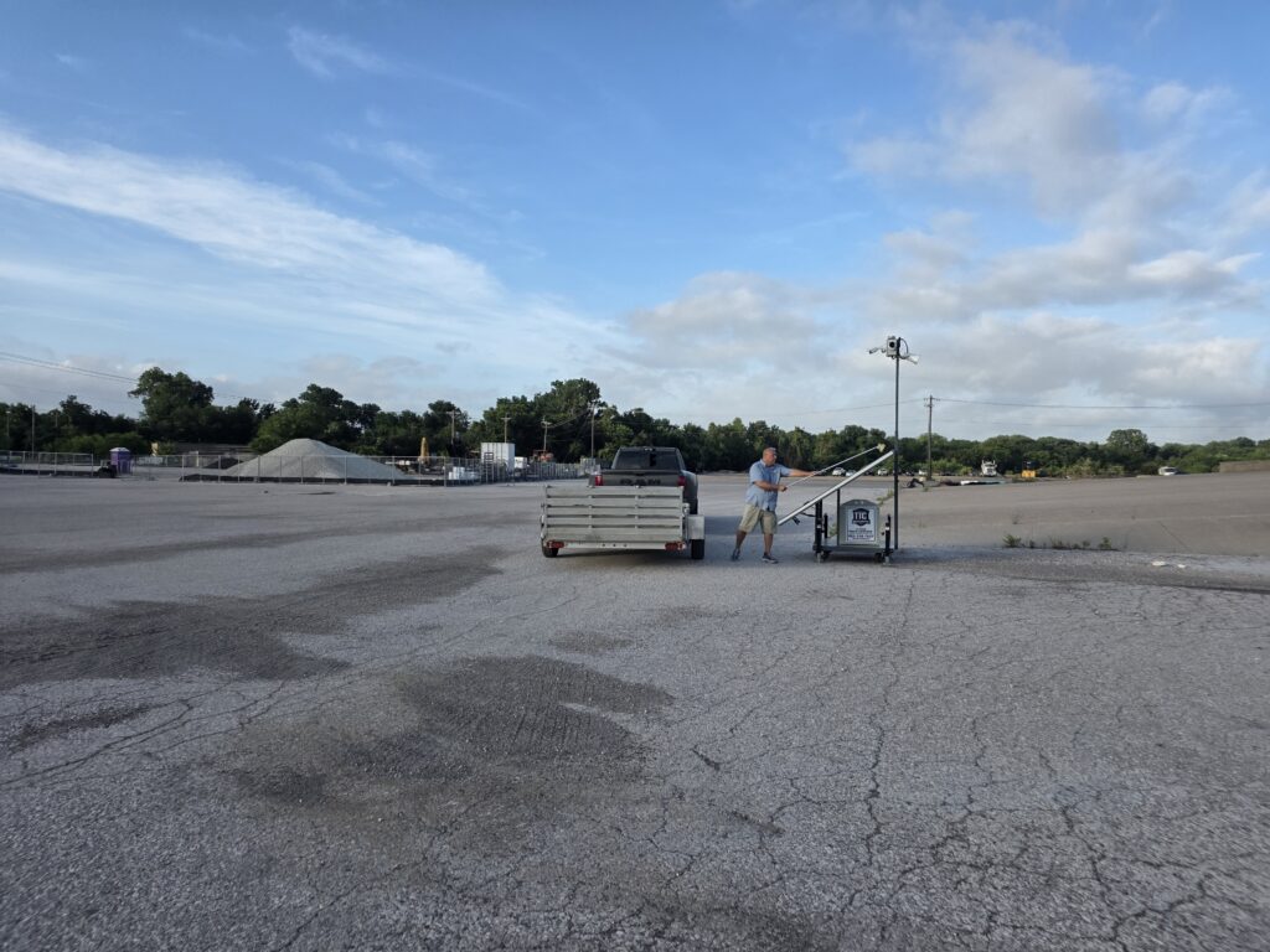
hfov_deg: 73.9
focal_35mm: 23
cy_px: 476
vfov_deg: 58.9
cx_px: 635
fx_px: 844
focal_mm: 6.25
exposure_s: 1/3608
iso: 80
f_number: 1.7
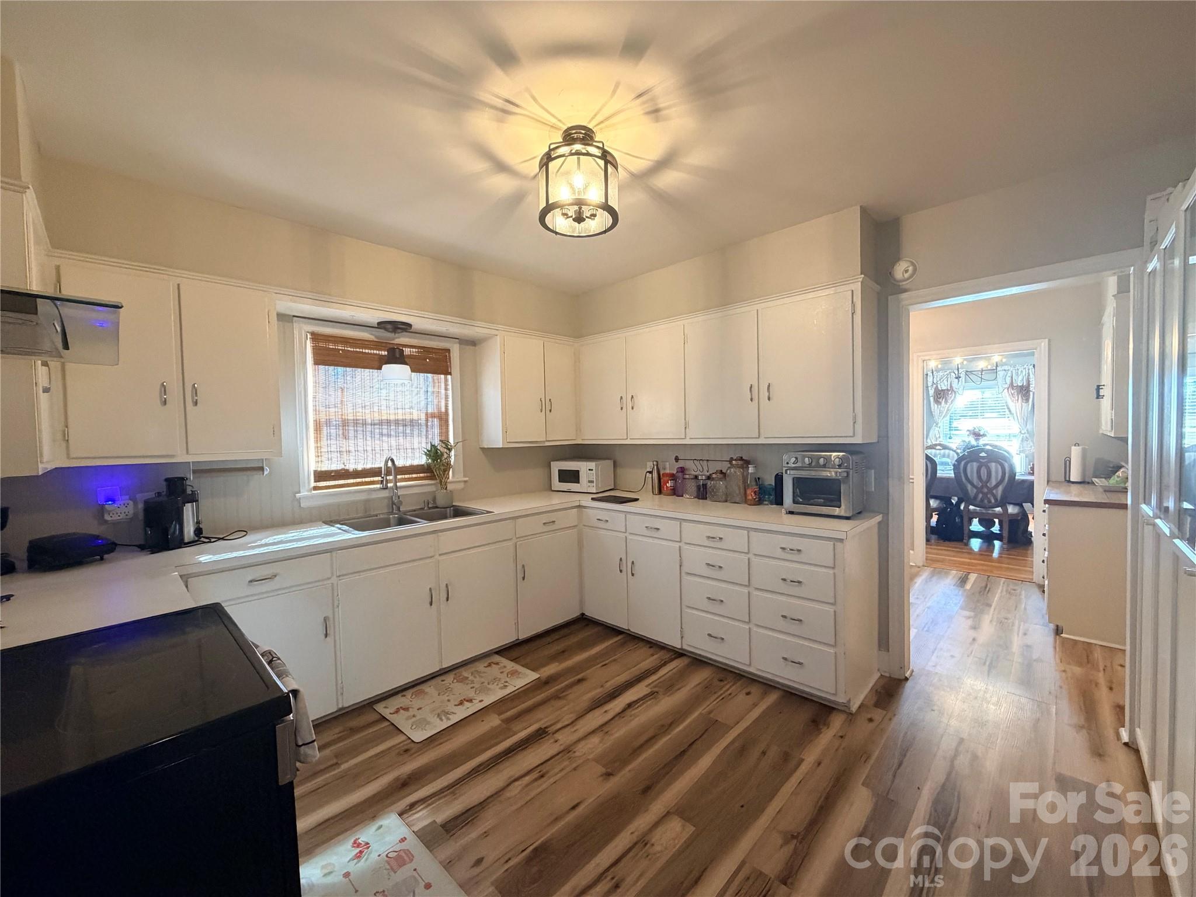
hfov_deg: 102.1
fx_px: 484
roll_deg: +1.8
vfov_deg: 85.7
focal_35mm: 14
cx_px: 598
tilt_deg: -1.5
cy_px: 448
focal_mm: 2.22
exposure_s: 1/60
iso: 500
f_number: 2.2
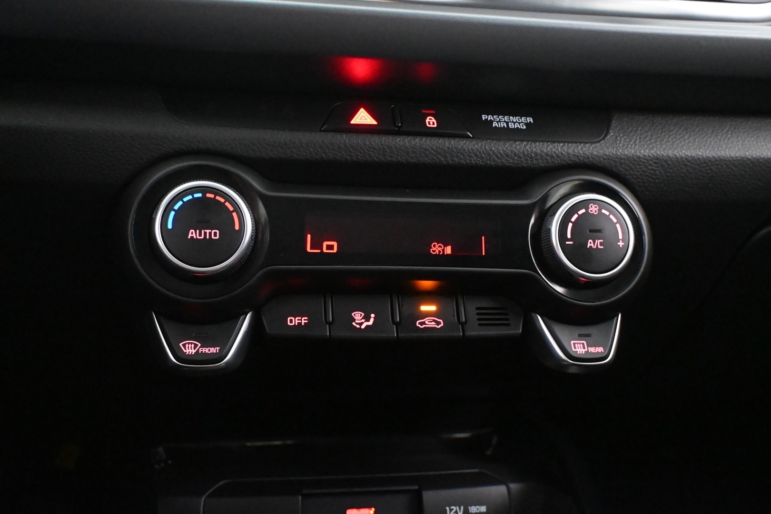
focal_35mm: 40
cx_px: 386
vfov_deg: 33.6
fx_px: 851
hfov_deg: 48.7
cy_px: 257
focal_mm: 26.5
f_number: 4.5
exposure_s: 1/40
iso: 12800
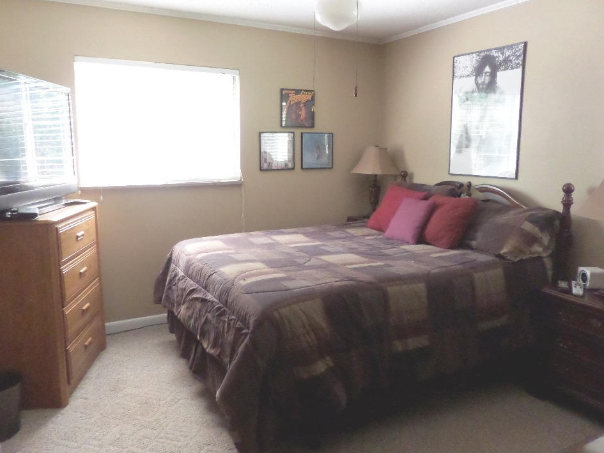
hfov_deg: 67.3
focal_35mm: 26
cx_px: 298
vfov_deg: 53.0
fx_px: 454
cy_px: 209
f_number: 3.1
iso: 400
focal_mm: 4.3
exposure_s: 1/20
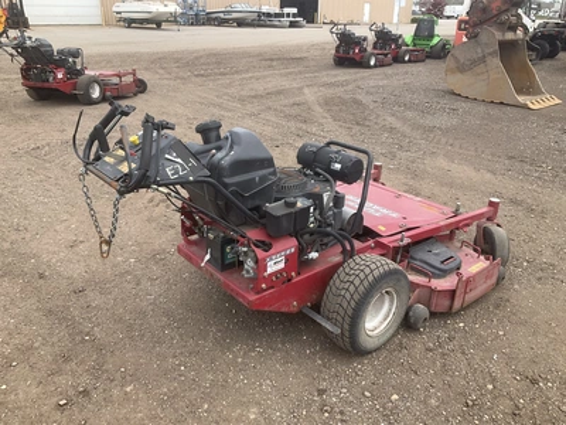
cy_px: 212
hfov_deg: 61.7
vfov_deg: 48.2
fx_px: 474
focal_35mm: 29
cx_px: 283
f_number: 1.8
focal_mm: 3
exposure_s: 1/691
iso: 25
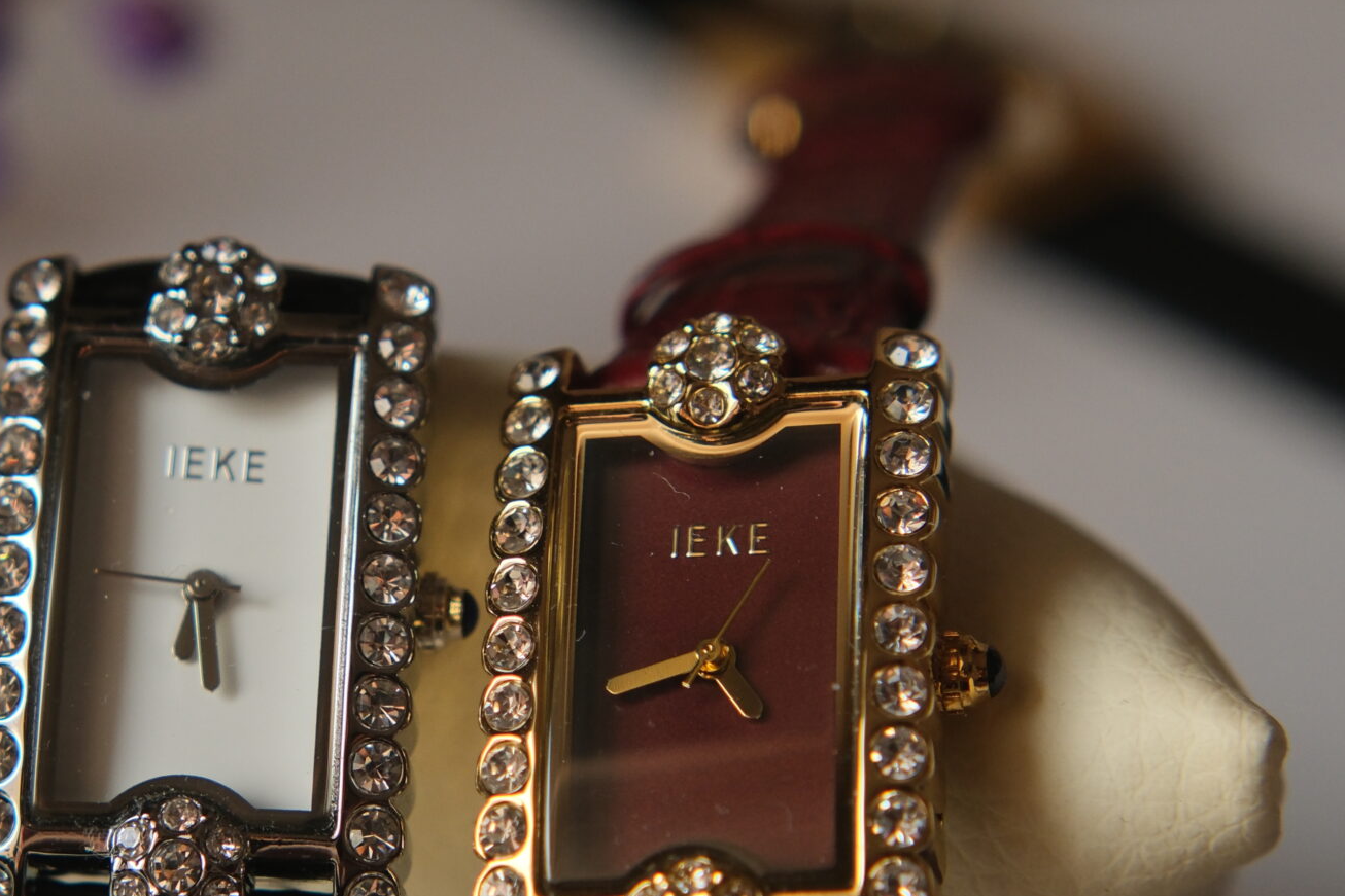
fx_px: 3662
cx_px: 398
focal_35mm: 98
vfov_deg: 14.0
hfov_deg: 20.7
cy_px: 571
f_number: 3.6
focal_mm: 33
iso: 640
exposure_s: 1/160
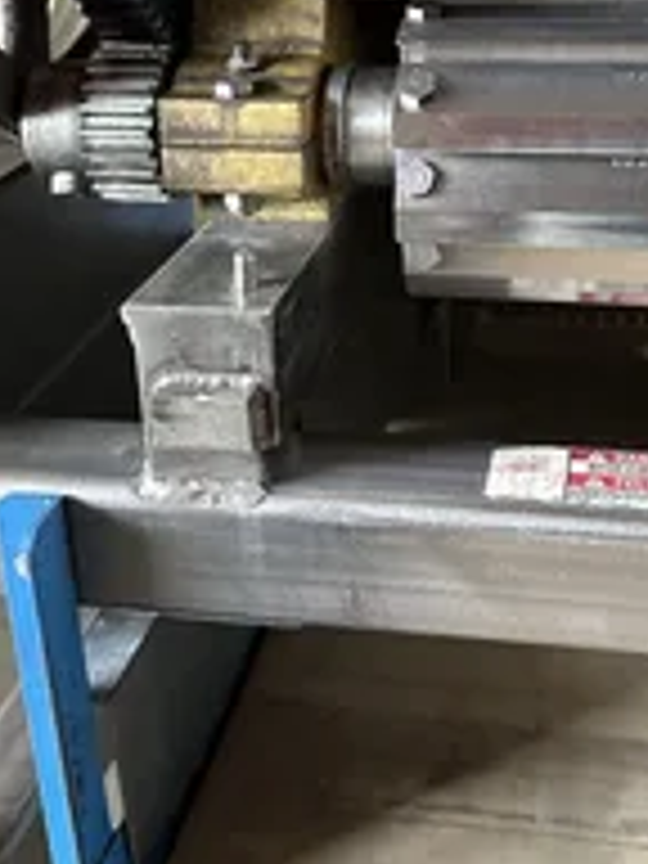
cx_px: 418
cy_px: 184
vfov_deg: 37.0
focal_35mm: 50
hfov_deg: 29.0
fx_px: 1248
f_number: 1.78
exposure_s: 1/60
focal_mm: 6.86
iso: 500
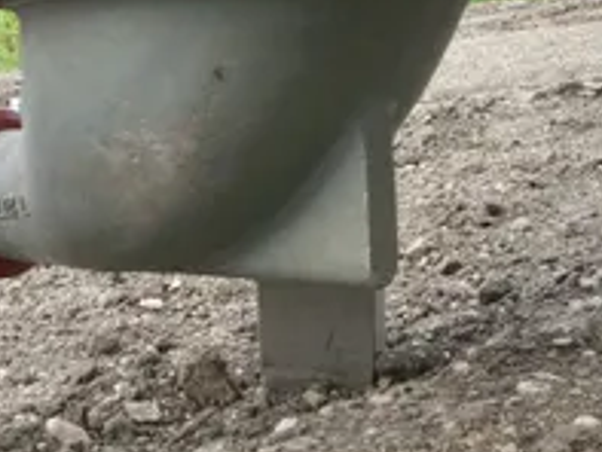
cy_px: 125
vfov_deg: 20.1
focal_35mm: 73
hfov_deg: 26.6
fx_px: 1270
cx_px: 251
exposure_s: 1/125
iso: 100
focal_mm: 5.9
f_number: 4.5
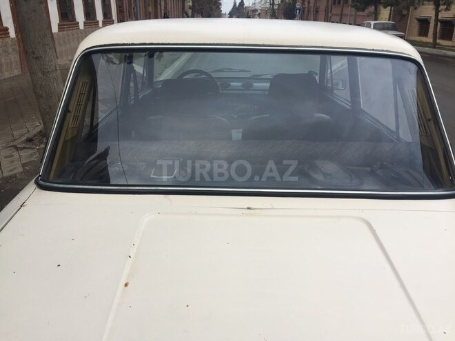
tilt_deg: -21.8
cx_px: 228
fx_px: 381
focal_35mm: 29
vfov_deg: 48.2
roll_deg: +0.4
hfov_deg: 61.7
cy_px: 170
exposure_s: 1/100
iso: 32
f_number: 2.2
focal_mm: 4.15
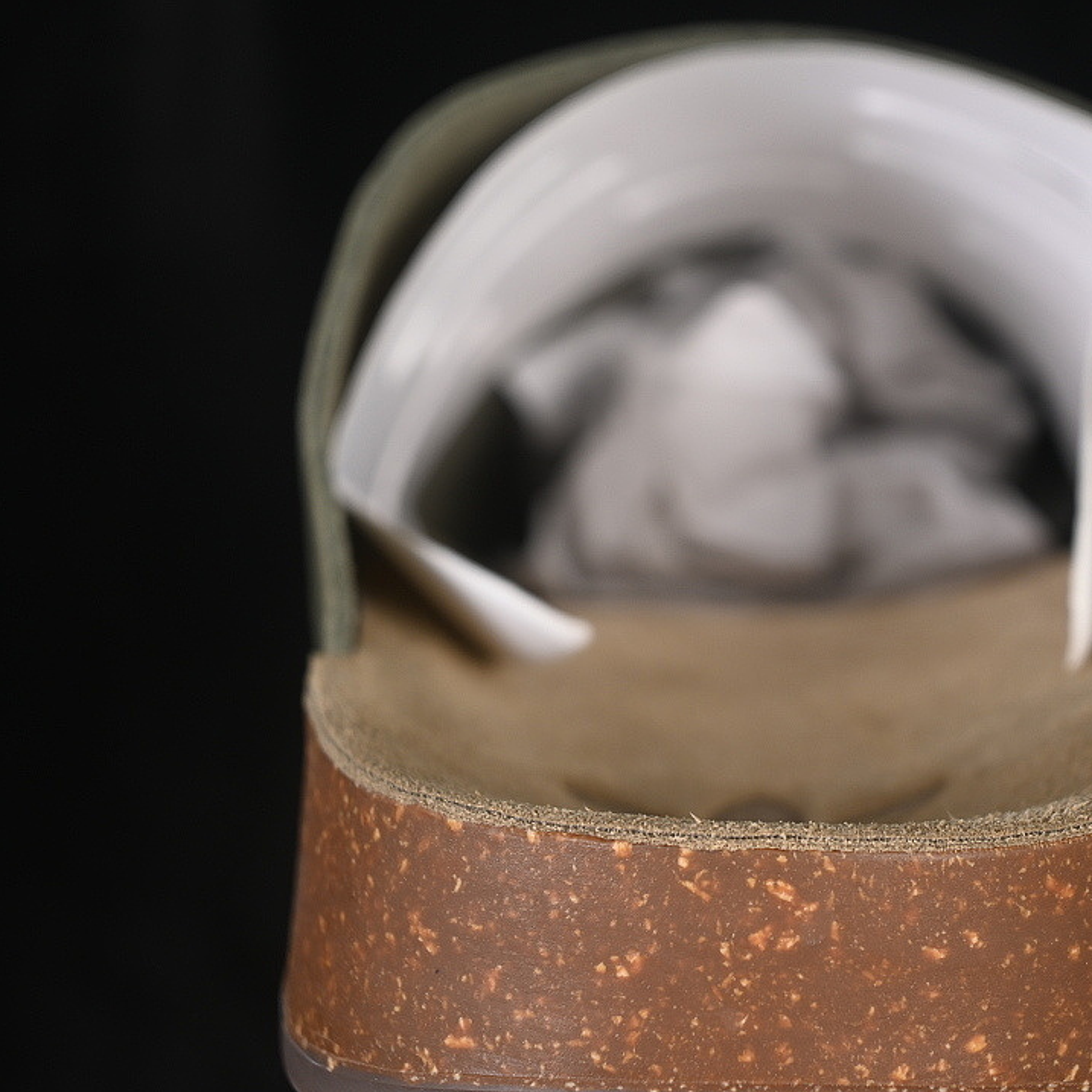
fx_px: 3426
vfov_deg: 18.1
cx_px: 743
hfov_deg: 18.1
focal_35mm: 96
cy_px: 547
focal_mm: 50
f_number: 6.3
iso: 160
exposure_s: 1/60
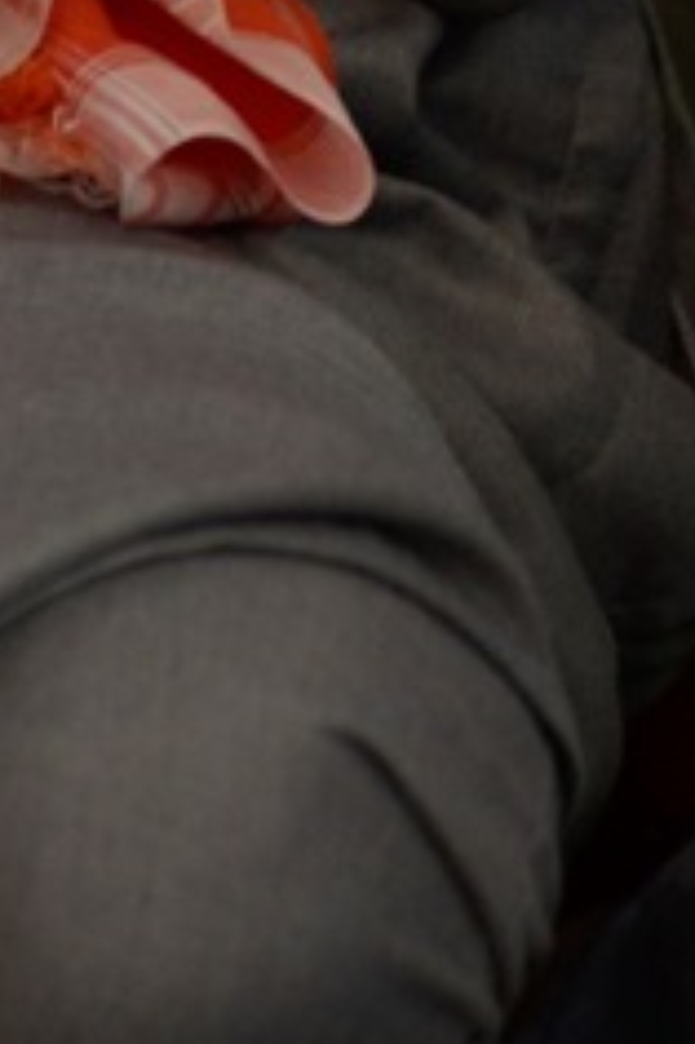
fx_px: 22967
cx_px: -465
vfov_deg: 2.6
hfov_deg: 1.7
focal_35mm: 792
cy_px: -907
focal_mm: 122
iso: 640
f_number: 4.2
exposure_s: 1/50
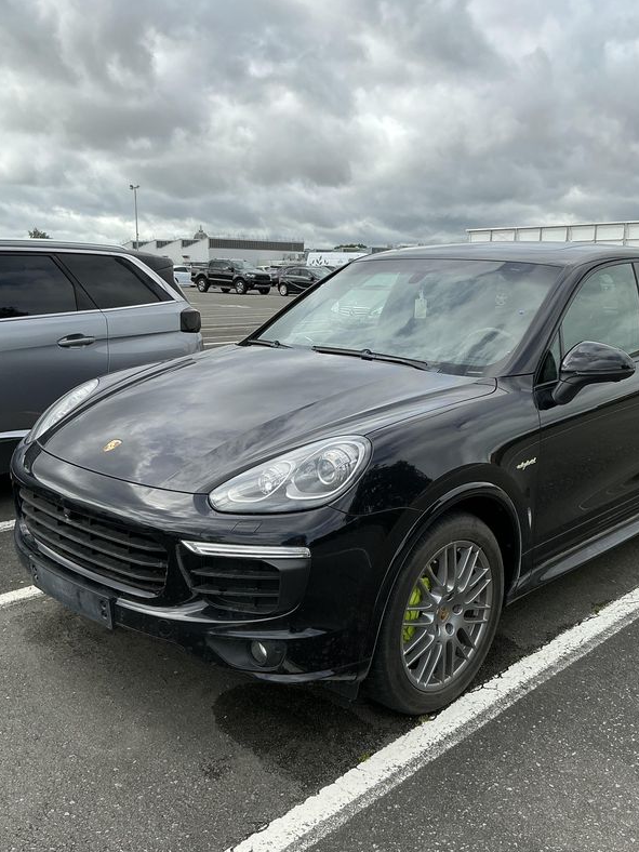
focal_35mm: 32
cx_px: 324
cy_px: 449
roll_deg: -0.1
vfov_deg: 56.8
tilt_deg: -11.5
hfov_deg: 44.2
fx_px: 788
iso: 25
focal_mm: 3
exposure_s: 1/1451
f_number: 1.8
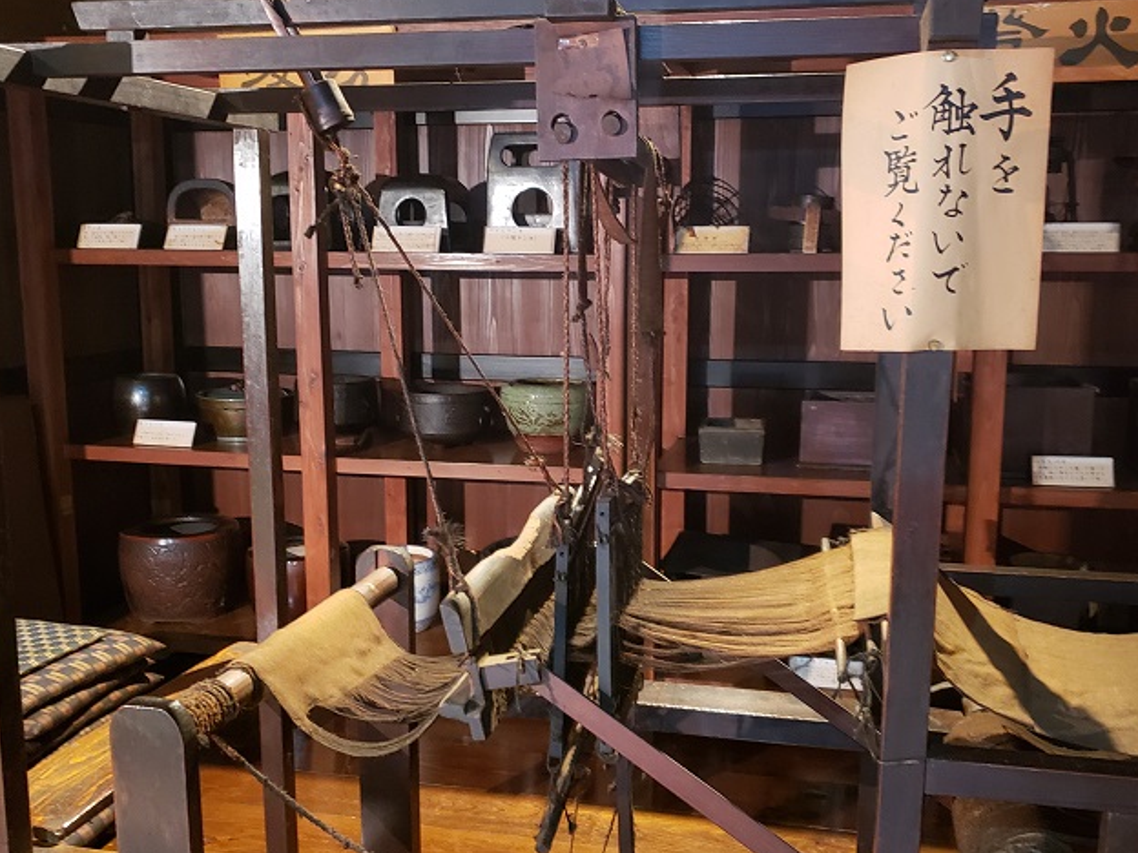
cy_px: 481
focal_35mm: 30
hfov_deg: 59.9
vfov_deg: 46.7
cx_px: 598
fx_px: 986
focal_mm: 4.3
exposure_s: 1/10
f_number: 1.5
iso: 640
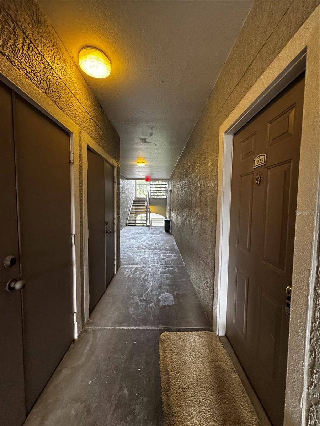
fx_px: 173
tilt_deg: -0.1
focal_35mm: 14
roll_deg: -1.9
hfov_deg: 85.7
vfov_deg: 102.1
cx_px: 160
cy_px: 213
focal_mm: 2.22
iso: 320
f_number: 2.2
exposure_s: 1/60
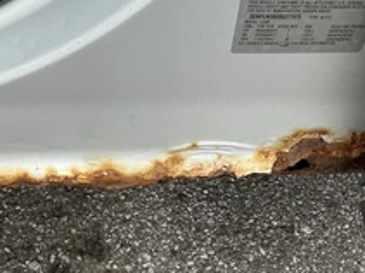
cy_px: 169
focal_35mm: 53
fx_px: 559
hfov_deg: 36.1
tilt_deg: -47.6
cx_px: 206
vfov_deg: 27.4
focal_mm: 3
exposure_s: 1/415
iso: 25
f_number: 1.8
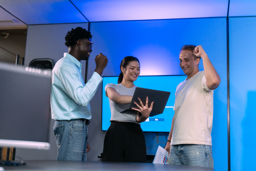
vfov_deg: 27.0
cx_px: 128
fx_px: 356
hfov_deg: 39.6
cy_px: 86
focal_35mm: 50
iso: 1600
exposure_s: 1/320
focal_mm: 50
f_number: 1.4
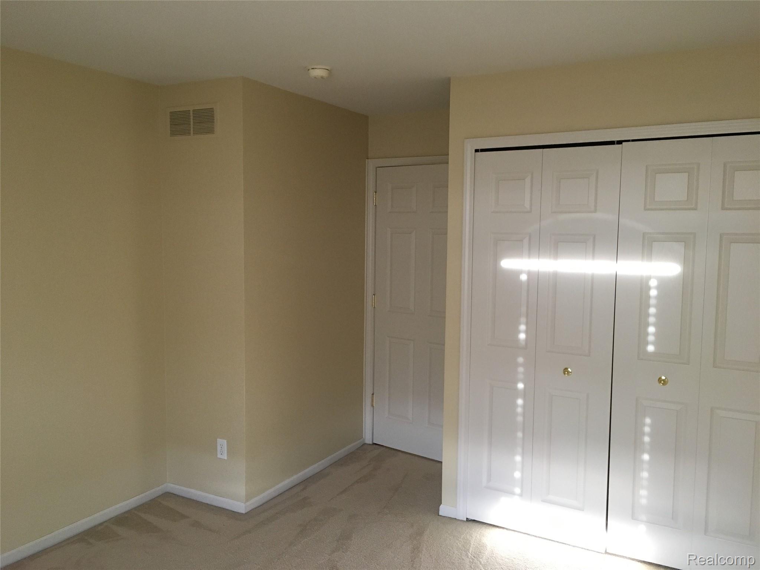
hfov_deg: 61.7
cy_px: 285
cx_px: 380
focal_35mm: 29
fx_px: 637
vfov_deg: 48.2
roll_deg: -0.6
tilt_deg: -5.6
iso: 125
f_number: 2.2
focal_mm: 4.15
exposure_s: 1/30
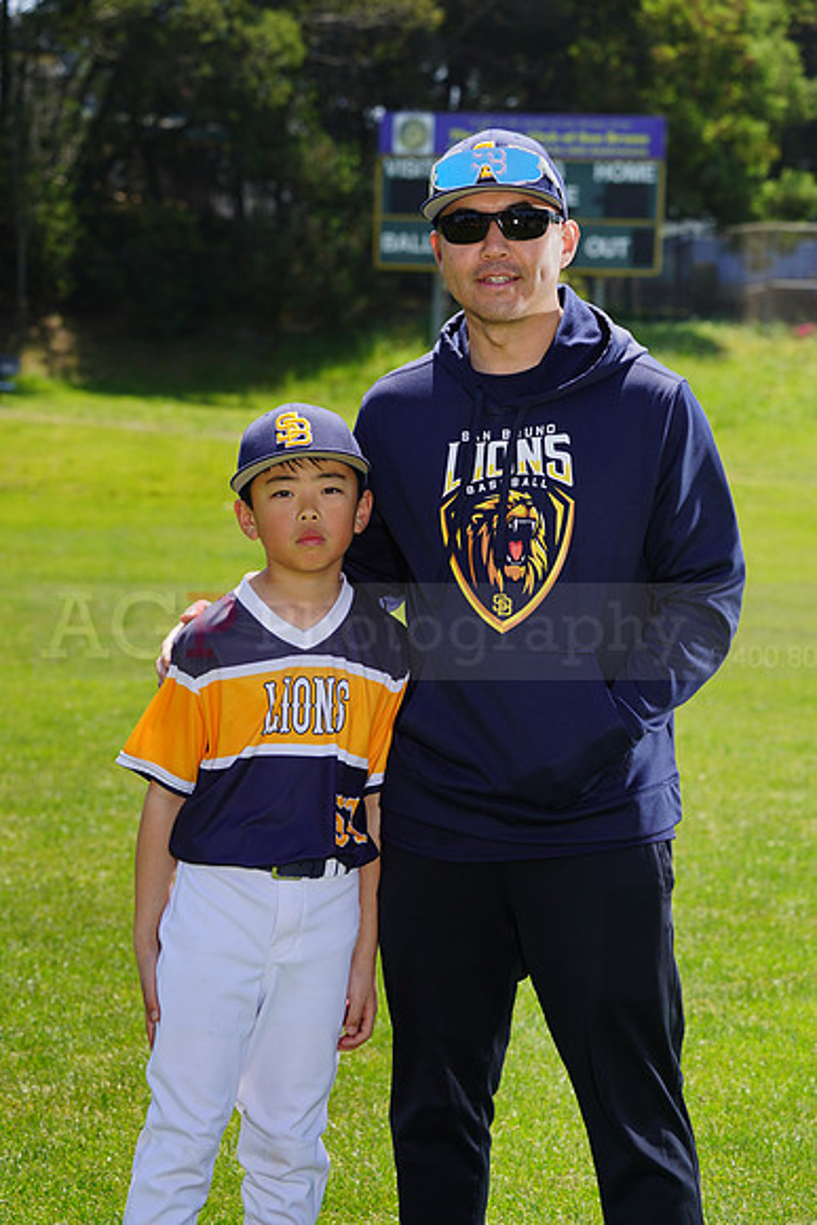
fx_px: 4286
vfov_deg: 16.3
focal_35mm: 126
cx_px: 408
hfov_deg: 10.9
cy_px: 612
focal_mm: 126
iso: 100
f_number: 8
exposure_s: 1/250
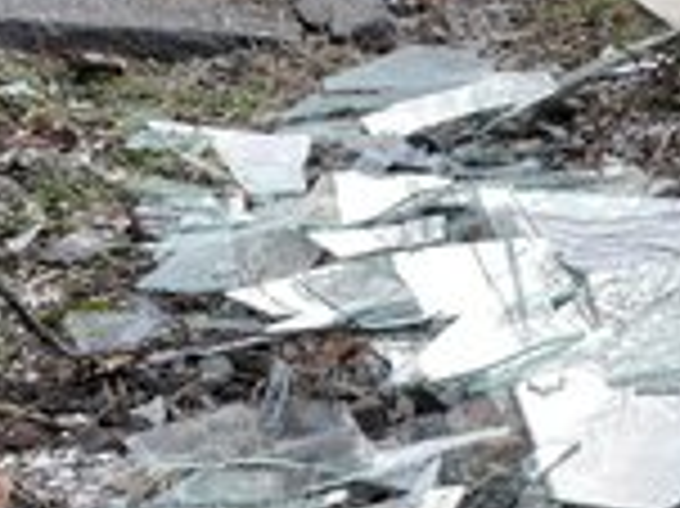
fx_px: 1354
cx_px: 648
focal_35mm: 69
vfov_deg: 21.2
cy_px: 319
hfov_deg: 26.9
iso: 32
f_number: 1.6
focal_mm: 4.2
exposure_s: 1/223
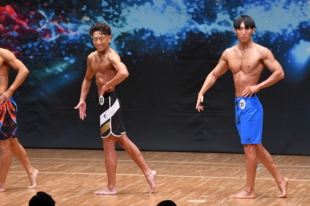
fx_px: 2324
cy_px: 103
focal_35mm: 270
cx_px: 155
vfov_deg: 5.1
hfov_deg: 7.6
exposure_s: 1/400
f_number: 5.6
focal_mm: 180
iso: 8000
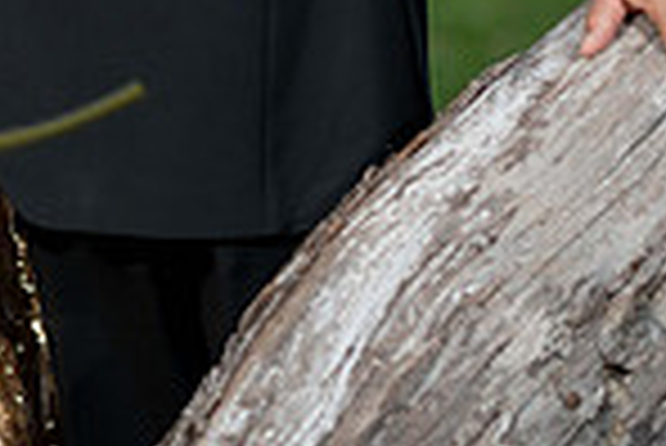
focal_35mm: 332
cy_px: -412
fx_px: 6148
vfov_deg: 4.1
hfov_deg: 6.2
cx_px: -180
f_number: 2.2
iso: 200
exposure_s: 1/1250
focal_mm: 85
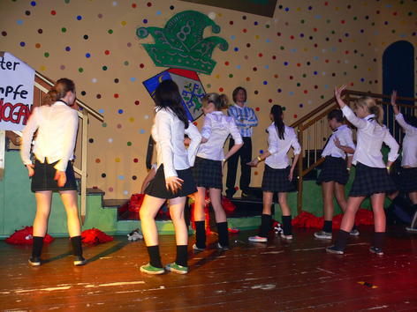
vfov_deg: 40.7
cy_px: 156
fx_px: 422
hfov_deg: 52.6
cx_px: 208
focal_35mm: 35
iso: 100
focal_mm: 7.4
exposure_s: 1/30
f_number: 2.8
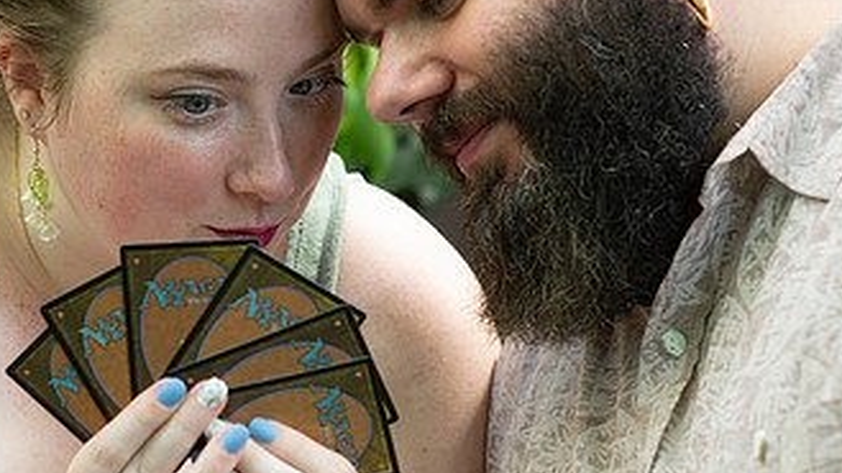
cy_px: 204
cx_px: 267
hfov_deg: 12.5
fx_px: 3840
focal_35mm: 172
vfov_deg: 7.1
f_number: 3.5
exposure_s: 1/160
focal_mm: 85
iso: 1000
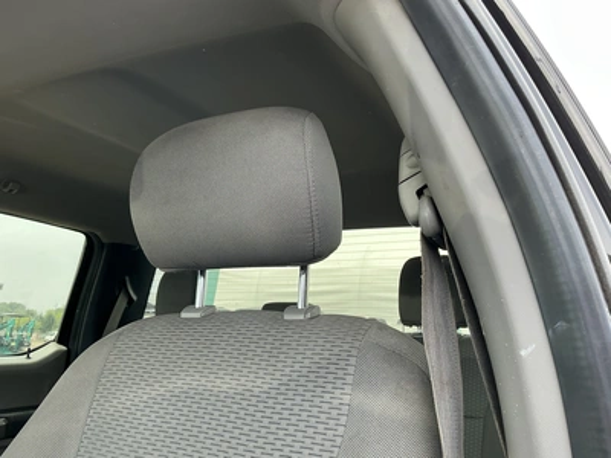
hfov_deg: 63.4
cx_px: 306
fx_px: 494
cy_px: 229
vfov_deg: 49.7
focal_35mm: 28
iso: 25
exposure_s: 1/122
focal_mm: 3
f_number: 1.8
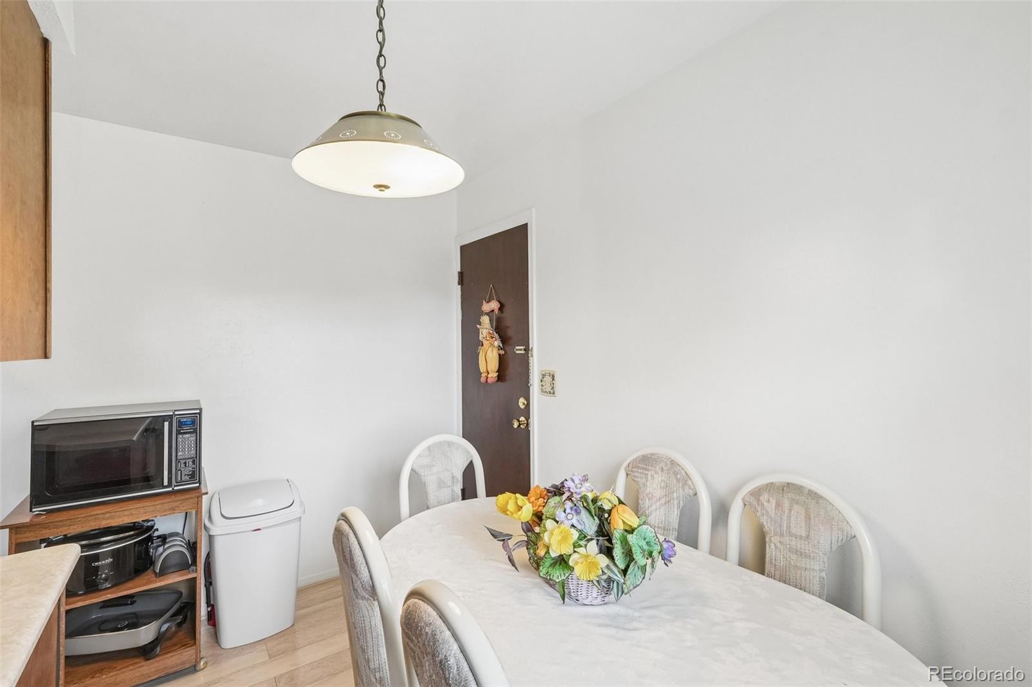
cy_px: 344
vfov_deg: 77.3
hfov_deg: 100.4
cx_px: 516
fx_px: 430
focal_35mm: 15
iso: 800
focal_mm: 10
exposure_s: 1/5
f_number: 8
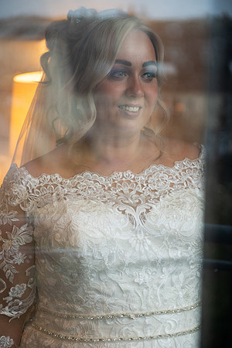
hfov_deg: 19.5
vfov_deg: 28.8
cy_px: 174
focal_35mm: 70
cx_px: 116
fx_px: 677
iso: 800
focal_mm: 70
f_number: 3.5
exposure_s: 1/160
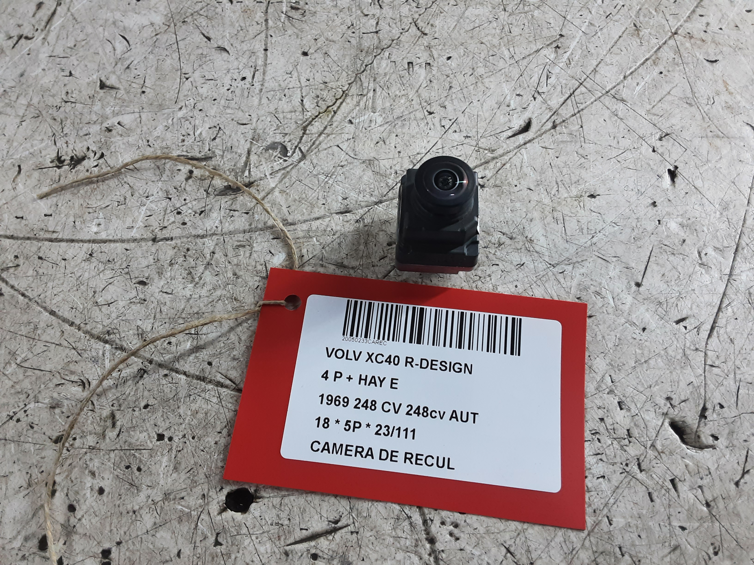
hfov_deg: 65.3
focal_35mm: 27
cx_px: 377
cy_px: 282
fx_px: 588
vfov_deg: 51.4
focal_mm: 2.91
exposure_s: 1/50
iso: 125
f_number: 1.9
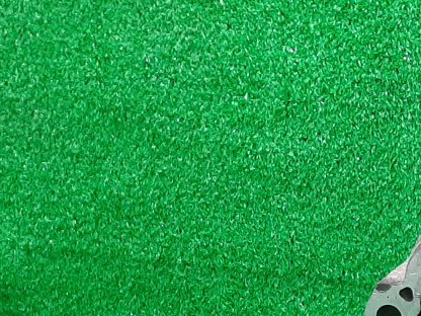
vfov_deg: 14.9
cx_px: 669
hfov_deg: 18.7
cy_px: 510
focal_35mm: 90
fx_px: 1095
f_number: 1.7
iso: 144
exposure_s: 1/50
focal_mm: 3.93
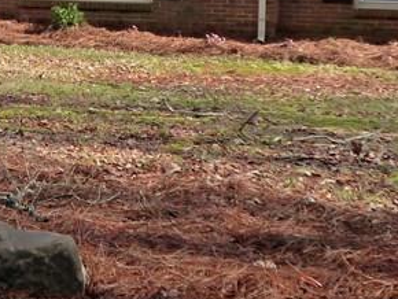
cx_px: 7
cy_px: 1
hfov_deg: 15.3
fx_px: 1461
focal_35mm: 127
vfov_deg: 11.6
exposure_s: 1/500
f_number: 3.8
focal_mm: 6.3
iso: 160
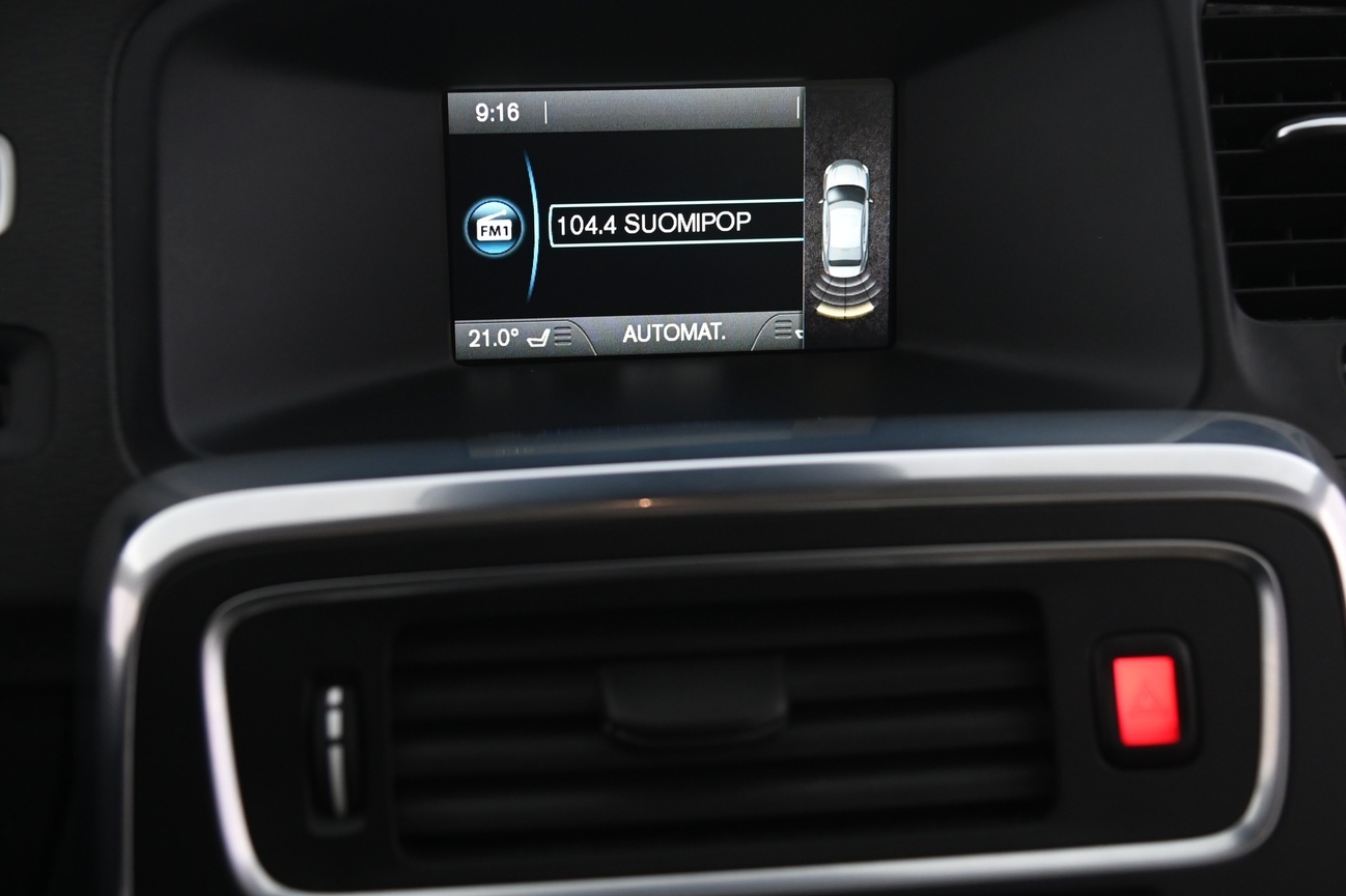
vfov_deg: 24.6
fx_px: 2056
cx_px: 612
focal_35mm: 55
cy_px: 395
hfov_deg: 36.2
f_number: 4
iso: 2000
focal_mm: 44
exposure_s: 1/25
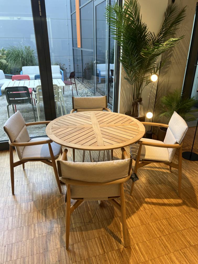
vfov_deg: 67.3
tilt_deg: -23.4
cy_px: 132
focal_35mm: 26
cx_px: 99
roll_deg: -0.3
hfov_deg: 53.1
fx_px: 198
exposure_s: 1/121
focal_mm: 5.7
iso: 40
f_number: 1.5
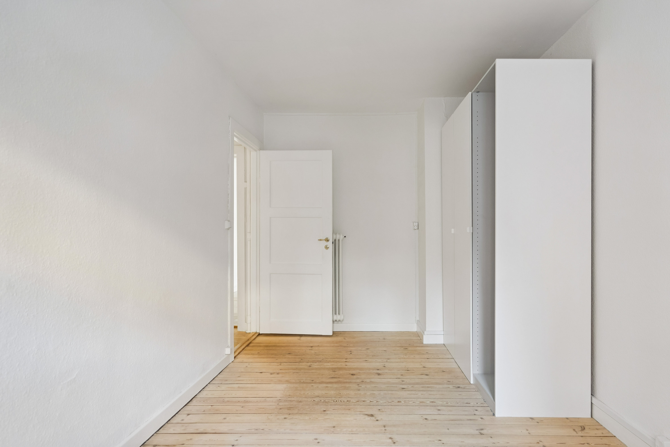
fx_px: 298
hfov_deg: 96.7
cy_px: 224
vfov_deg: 73.7
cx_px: 335
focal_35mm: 16
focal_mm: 16
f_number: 5
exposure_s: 1/10
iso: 320
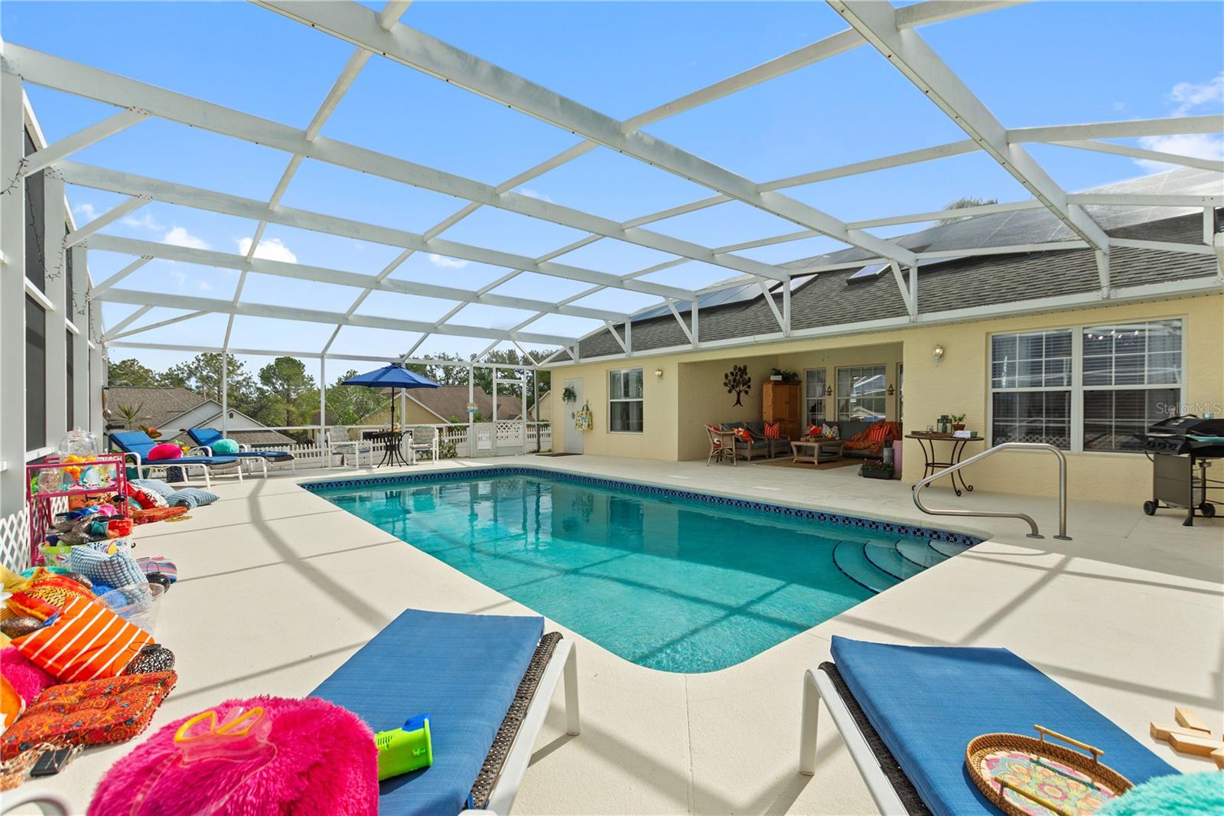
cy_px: 408
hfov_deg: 100.4
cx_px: 612
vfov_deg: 77.3
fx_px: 510
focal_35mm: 15
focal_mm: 10
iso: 100
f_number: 4.5
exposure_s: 1/400
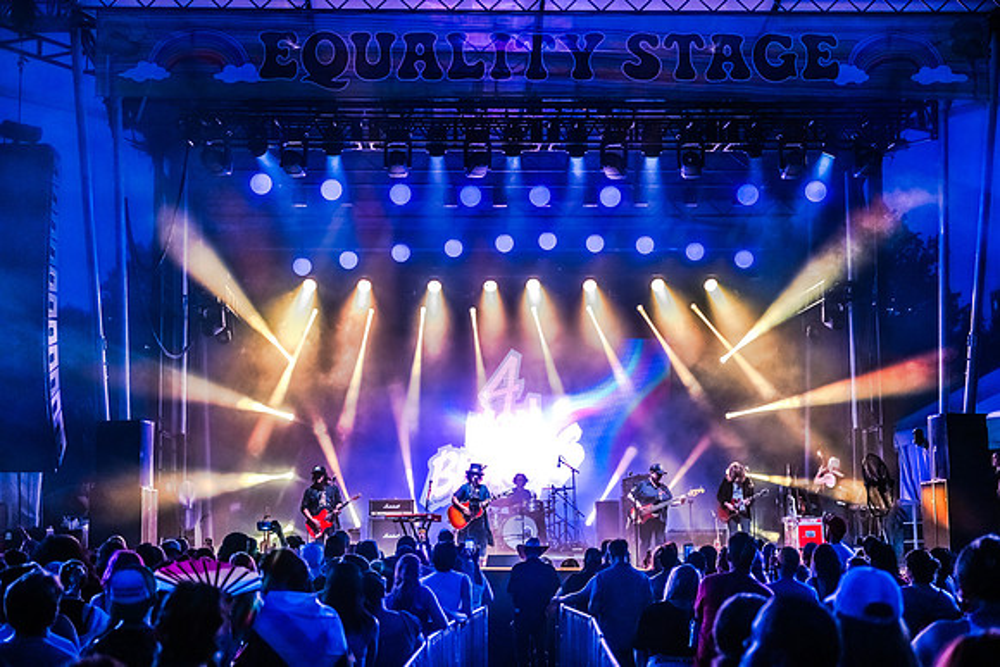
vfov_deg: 26.0
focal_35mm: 52
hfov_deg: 38.2
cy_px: 334
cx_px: 500
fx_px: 1445
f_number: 2.8
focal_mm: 52
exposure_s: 1/320
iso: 2000
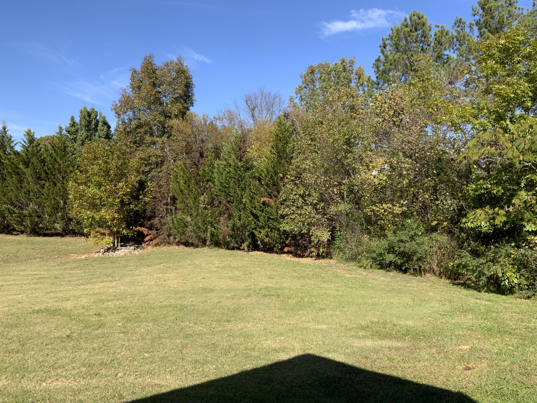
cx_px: 268
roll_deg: -2.1
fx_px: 450
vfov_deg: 48.2
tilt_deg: +0.8
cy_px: 202
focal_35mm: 29
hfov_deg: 61.7
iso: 16
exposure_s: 1/1144
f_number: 1.8
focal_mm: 3
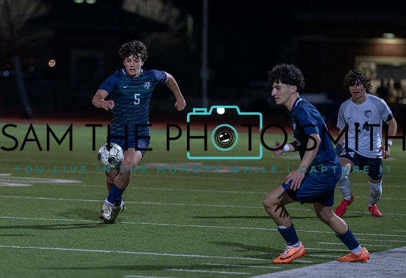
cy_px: 120
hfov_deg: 6.9
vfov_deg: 4.7
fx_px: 3371
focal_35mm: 296
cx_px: 119
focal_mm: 200
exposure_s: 1/1000
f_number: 2.8
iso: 3200
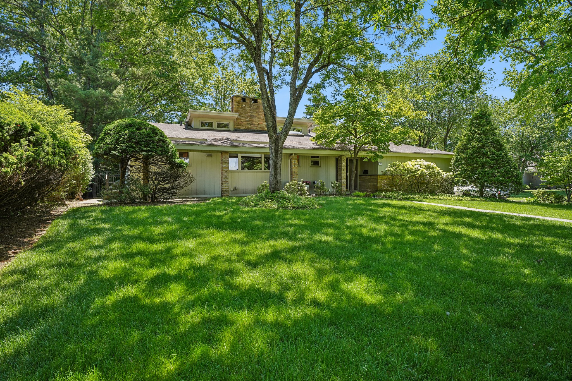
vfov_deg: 59.7
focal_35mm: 21
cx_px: 286
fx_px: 332
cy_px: 190
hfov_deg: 81.5
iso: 200
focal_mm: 20.9
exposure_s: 1/80
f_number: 8
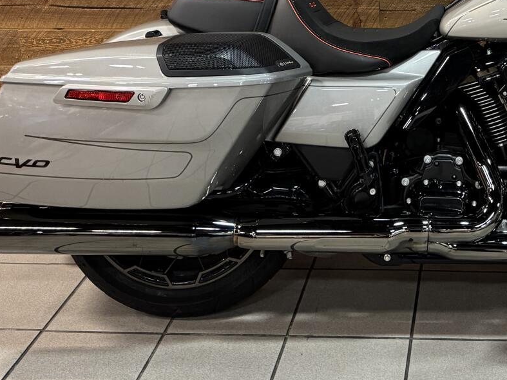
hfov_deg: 30.3
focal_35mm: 61
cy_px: -81
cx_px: 455
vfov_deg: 22.1
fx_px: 893
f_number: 1.78
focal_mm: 6.76
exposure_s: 1/60
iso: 320
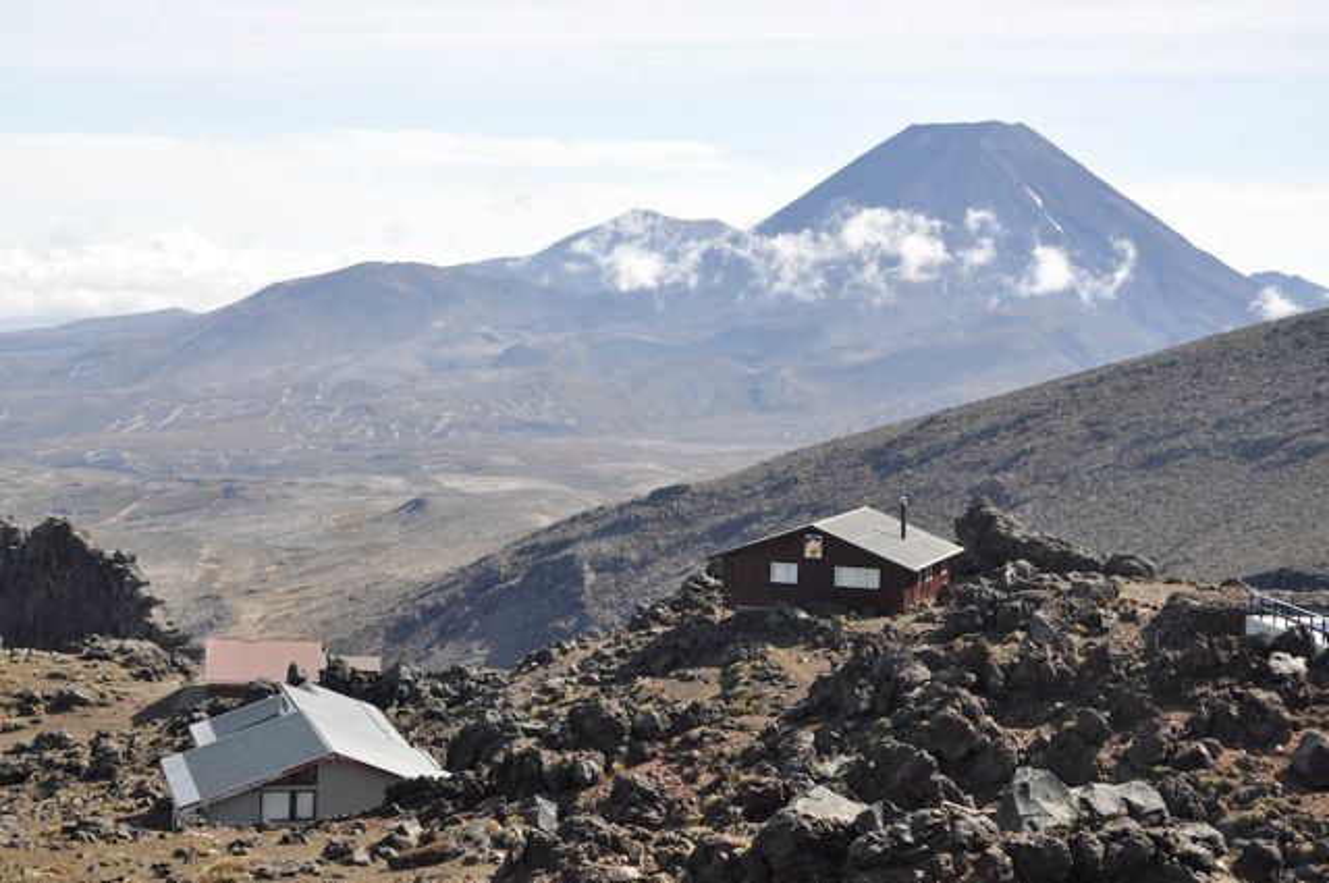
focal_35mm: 78
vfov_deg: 17.4
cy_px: 442
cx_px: 664
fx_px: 2876
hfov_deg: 26.0
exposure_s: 1/250
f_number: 8
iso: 200
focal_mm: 52
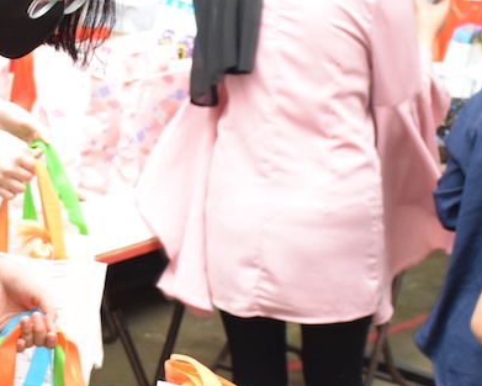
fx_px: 1419
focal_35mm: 99
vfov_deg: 15.5
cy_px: 196
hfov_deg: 19.1
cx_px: 116
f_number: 3.8
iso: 1250
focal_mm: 23
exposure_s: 1/60
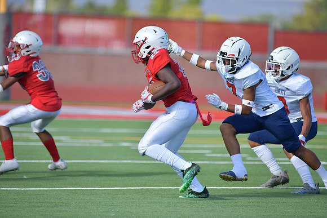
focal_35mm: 300
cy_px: 109
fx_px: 2726
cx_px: 164
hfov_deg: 6.9
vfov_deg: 4.6
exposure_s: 1/2000
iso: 200
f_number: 3.5
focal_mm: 300
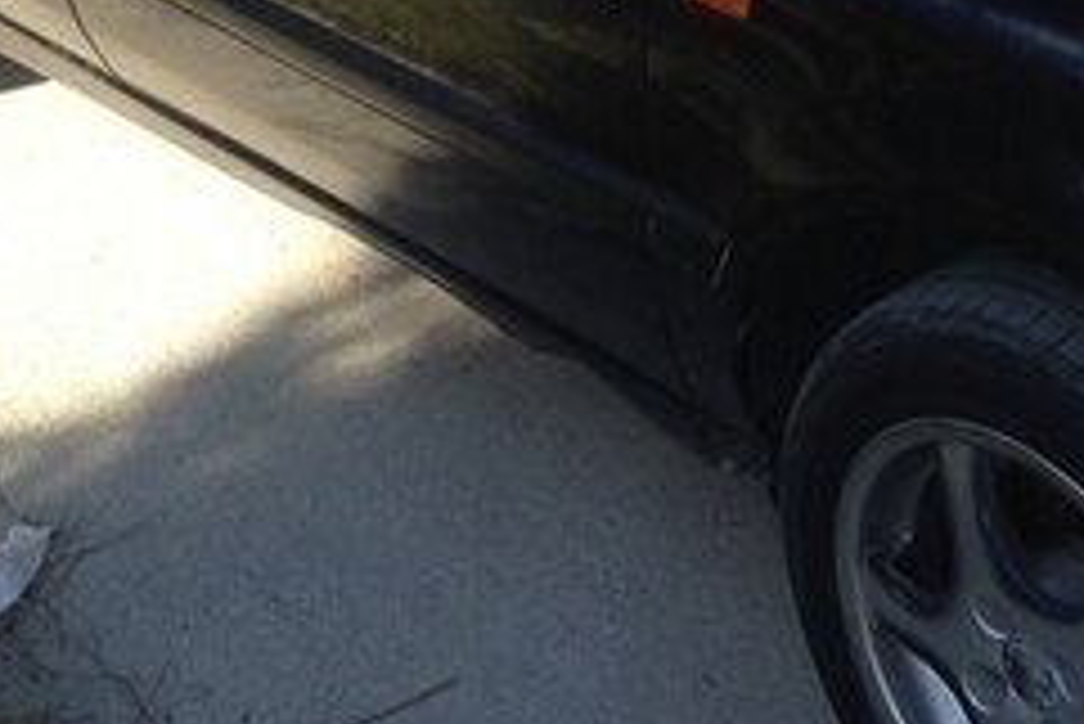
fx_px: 2832
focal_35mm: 94
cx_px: 855
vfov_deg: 14.1
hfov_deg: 21.4
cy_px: -164
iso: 50
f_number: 2.4
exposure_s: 1/547
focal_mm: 4.12
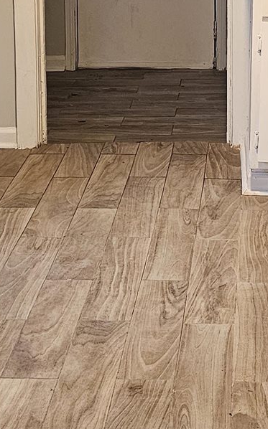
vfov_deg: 21.3
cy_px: -8
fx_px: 1100
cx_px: 220
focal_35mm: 94
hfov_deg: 13.8
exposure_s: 1/120
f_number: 1.7
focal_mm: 6.3
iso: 640
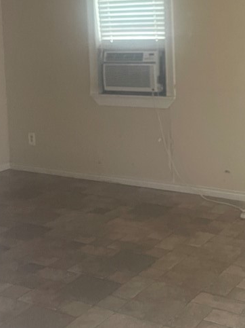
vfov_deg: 35.0
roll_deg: +2.6
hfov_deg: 27.0
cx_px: 196
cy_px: 65
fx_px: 500
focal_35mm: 53
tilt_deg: -3.6
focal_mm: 5.1
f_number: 1.6
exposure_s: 1/60
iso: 500
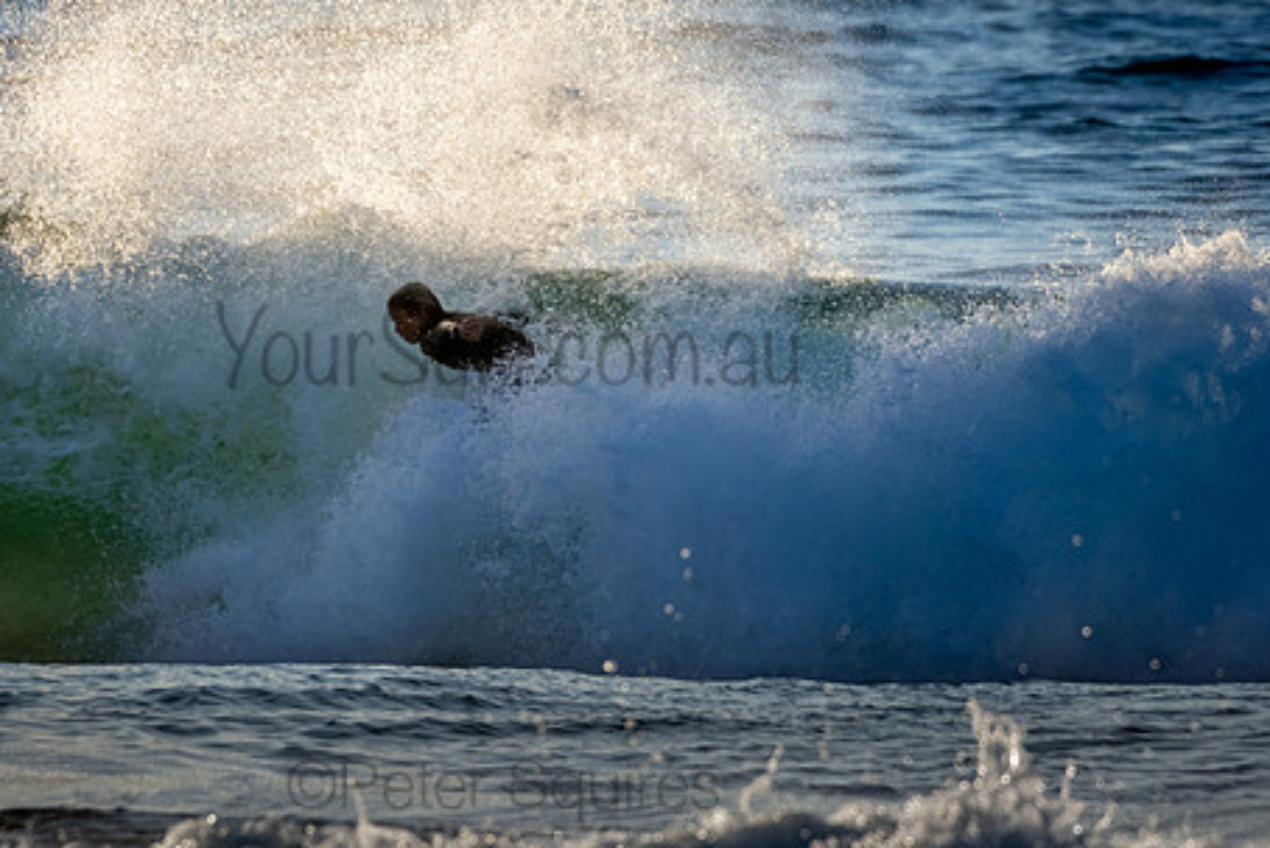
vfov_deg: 1.7
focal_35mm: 834
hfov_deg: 2.5
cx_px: 556
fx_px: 29429
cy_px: 285
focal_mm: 400
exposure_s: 1/1250
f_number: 5.6
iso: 280
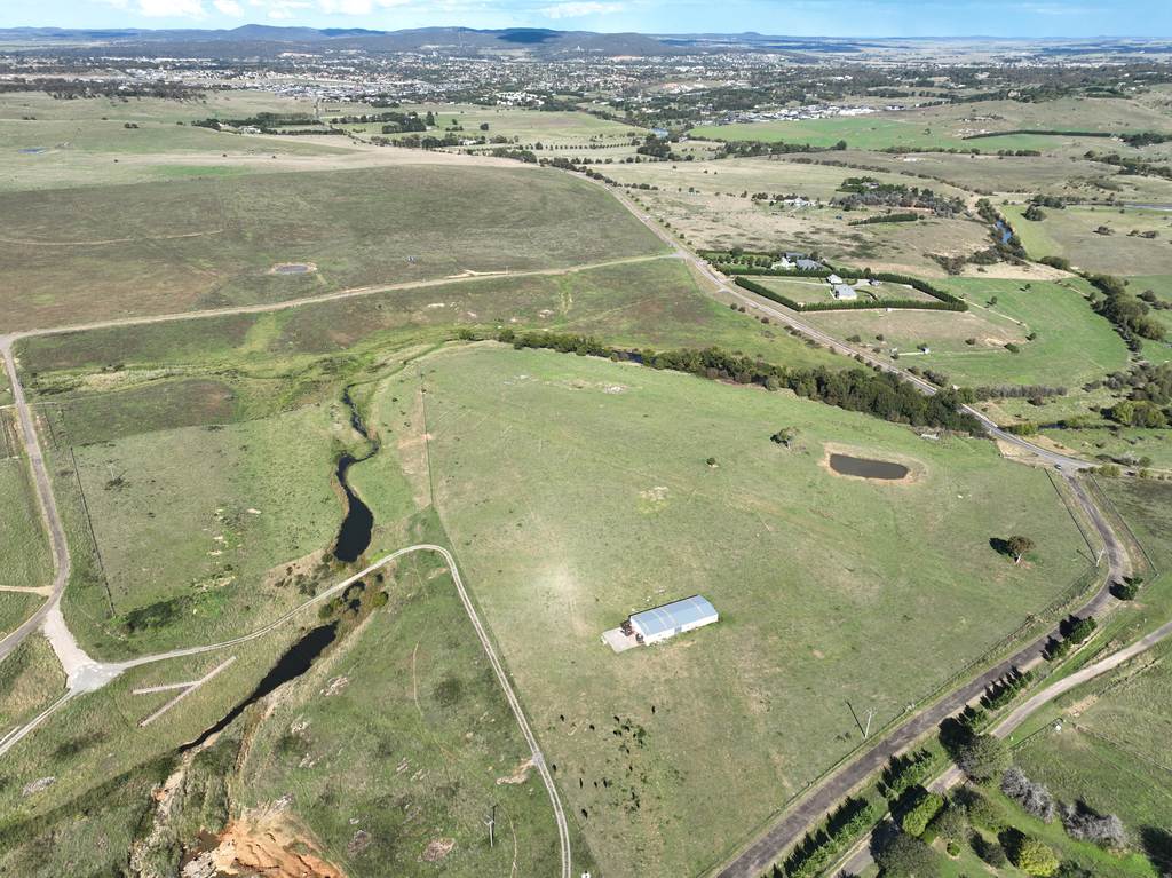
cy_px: 439
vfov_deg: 56.8
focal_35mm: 24
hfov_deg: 71.6
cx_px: 586
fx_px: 812
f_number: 2.8
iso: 100
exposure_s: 1/1250
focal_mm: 12.29
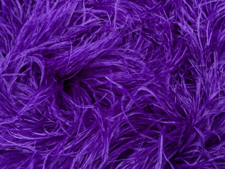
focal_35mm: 48
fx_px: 312
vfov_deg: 30.3
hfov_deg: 39.7
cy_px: 84
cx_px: 112
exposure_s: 1/100
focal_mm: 6.81
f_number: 1.85
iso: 110
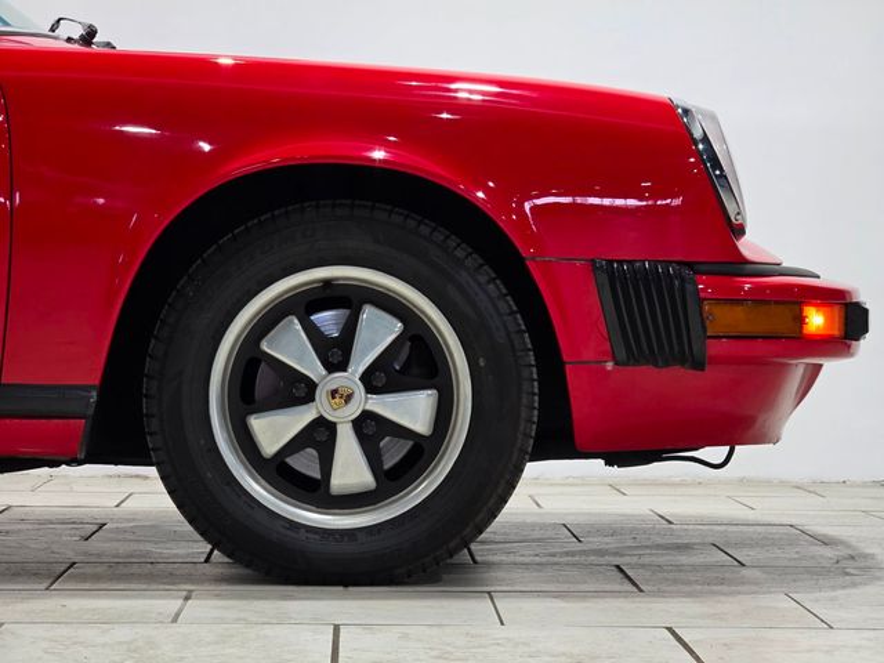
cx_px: 442
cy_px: 332
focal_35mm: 115
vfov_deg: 12.9
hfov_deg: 17.1
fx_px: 2937
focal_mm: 18.6
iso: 400
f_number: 3.4
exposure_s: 1/120
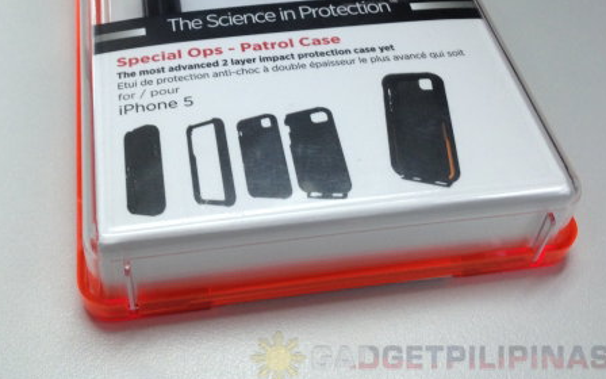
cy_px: 61
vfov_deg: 25.3
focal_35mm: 50
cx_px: 245
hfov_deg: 40.1
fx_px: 826
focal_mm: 4.13
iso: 80
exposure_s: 1/20
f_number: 2.4
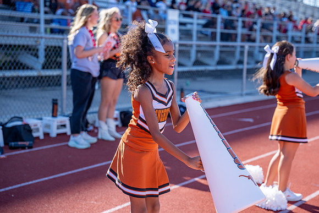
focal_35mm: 69
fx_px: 609
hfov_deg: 29.3
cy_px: 108
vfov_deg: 19.8
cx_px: 167
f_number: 2.8
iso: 100
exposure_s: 1/1600
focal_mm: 63
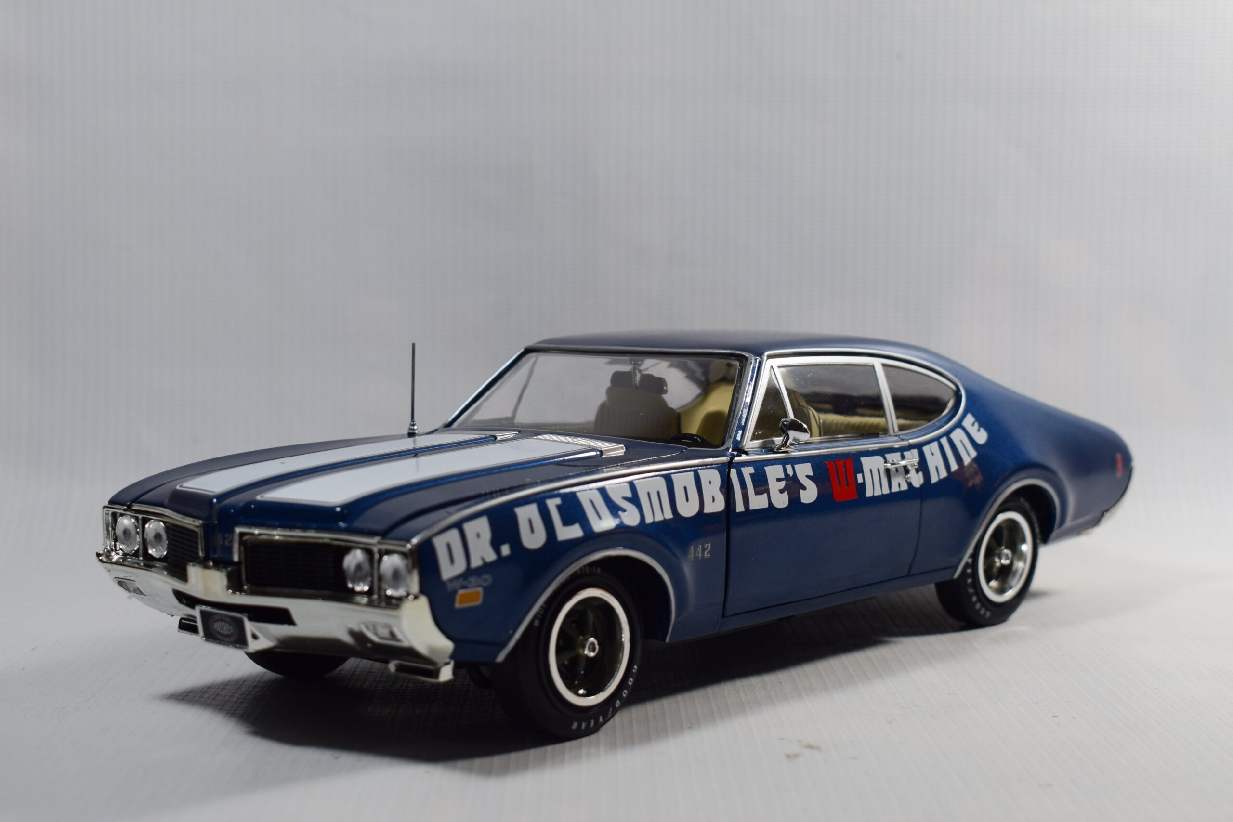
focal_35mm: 60
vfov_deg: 22.6
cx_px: 616
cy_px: 411
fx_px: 2055
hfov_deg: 33.4
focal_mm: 40
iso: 400
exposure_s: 1/60
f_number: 8
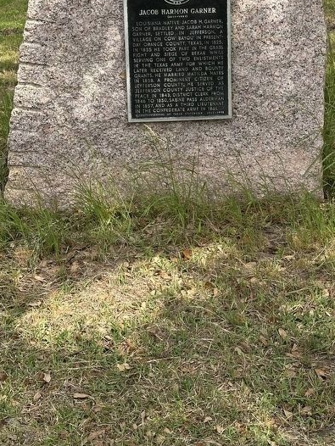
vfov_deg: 26.4
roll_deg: +1.1
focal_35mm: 73
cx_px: 201
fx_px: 941
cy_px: 123
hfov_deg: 20.2
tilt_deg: -17.3
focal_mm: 6.86
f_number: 1.78
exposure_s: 1/2732
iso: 64
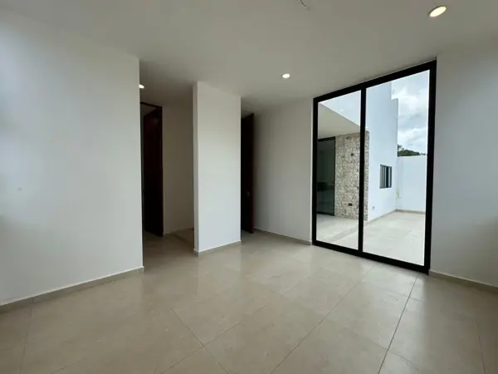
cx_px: 249
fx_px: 201
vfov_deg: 85.7
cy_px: 187
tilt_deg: -1.0
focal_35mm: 14
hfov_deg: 102.1
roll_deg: +0.8
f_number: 2.2
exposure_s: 1/319
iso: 40
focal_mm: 2.22
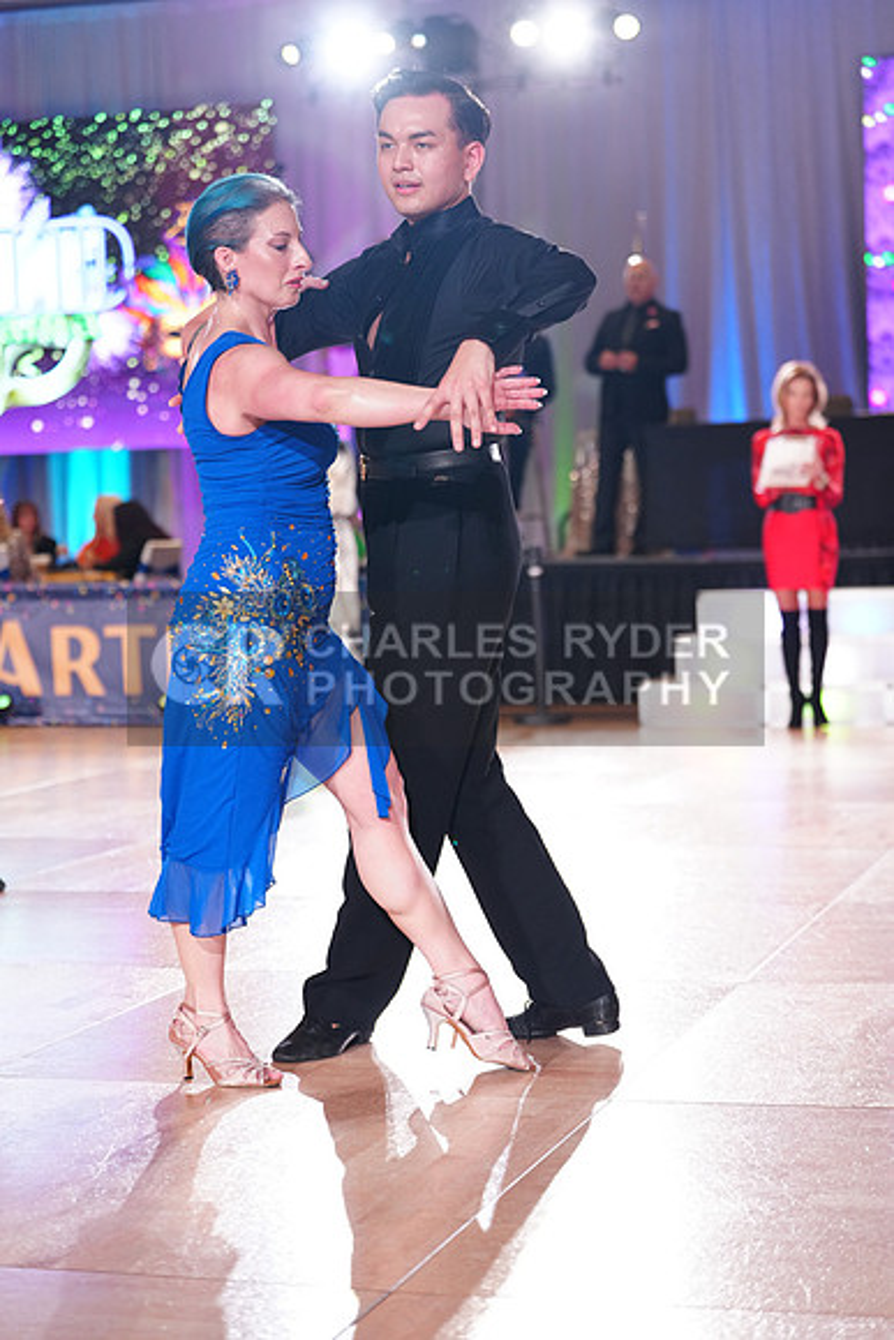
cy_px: 670
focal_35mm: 70
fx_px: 2606
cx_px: 447
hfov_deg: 19.5
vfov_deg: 28.8
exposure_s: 1/500
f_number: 2.8
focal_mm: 70
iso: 2000
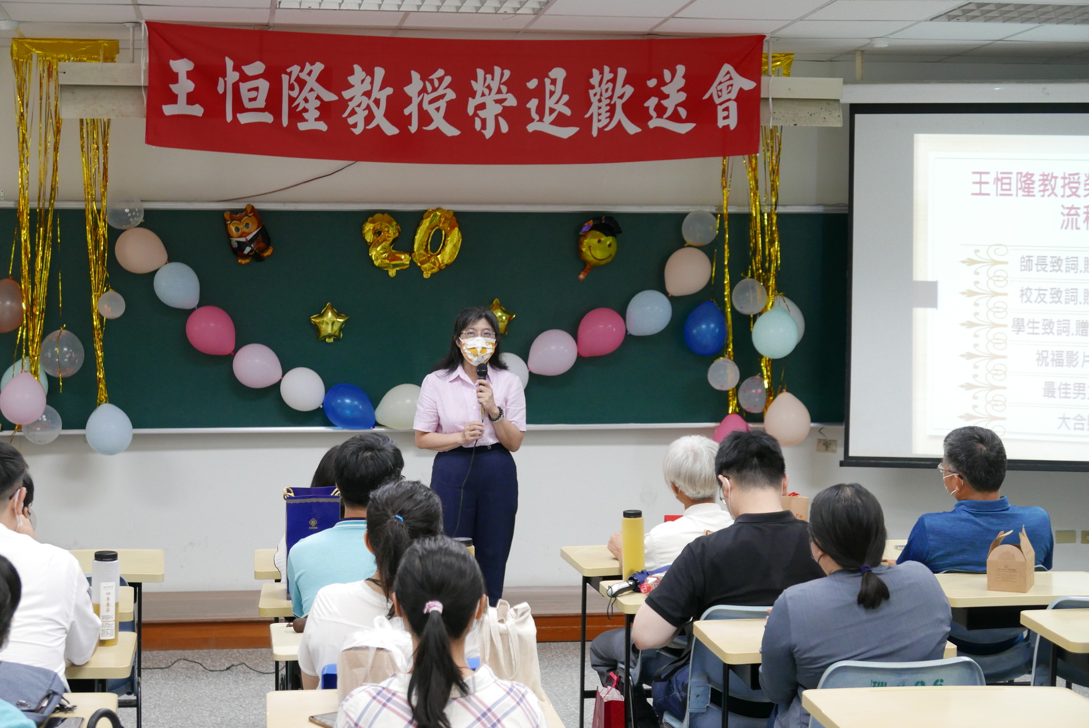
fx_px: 2119
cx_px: 544
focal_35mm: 70
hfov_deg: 28.8
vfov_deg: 19.5
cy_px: 364
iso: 800
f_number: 2.8
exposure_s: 1/80
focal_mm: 31.5
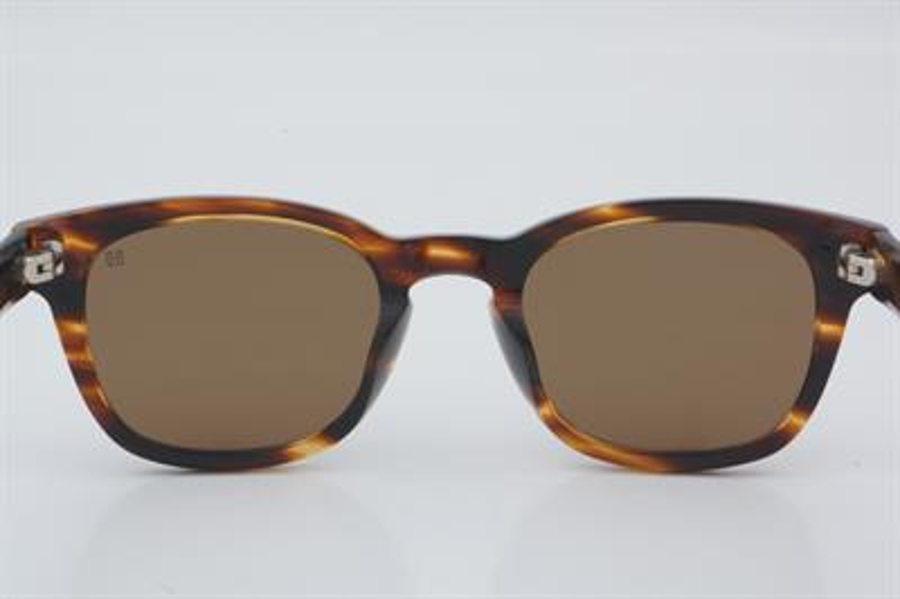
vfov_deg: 16.5
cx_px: 450
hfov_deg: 24.6
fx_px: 2061
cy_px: 300
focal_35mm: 82
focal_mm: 55
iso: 100
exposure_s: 1/3
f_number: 32
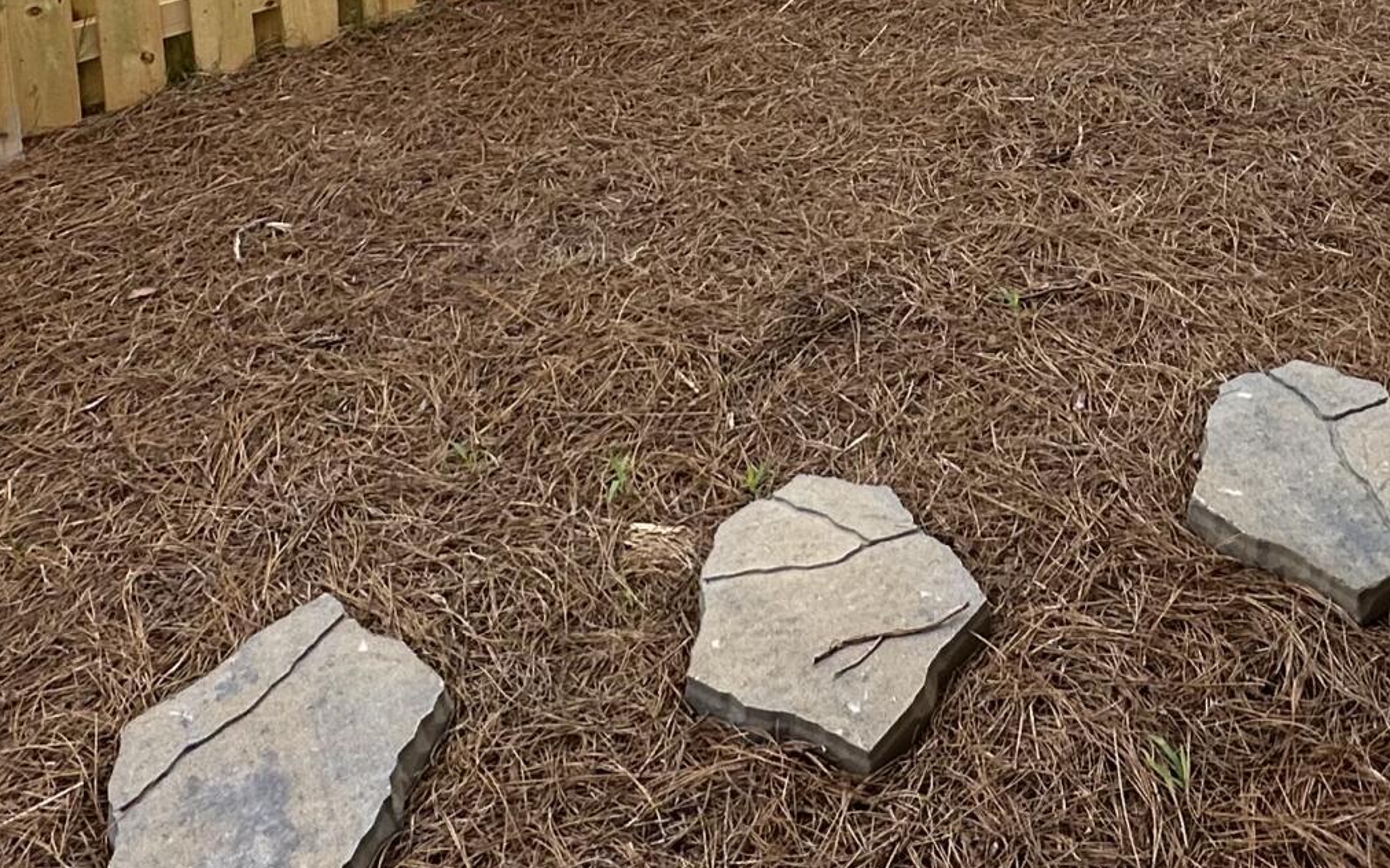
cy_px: -217
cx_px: 934
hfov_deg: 44.6
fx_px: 1666
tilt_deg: -16.5
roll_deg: -4.6
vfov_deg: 25.6
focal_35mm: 44
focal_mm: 2.22
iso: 40
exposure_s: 1/422
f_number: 2.2
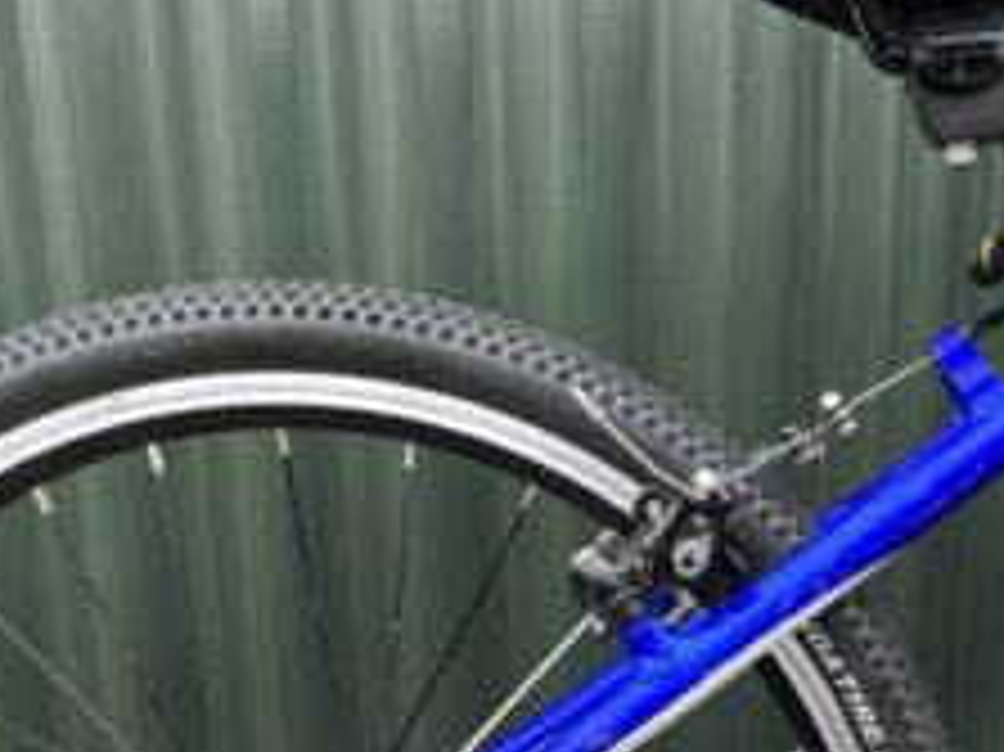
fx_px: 1623
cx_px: 689
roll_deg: -0.1
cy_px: 806
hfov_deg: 34.0
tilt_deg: -21.0
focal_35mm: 56
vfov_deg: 24.5
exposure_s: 1/285
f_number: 1.6
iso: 40
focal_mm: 5.1
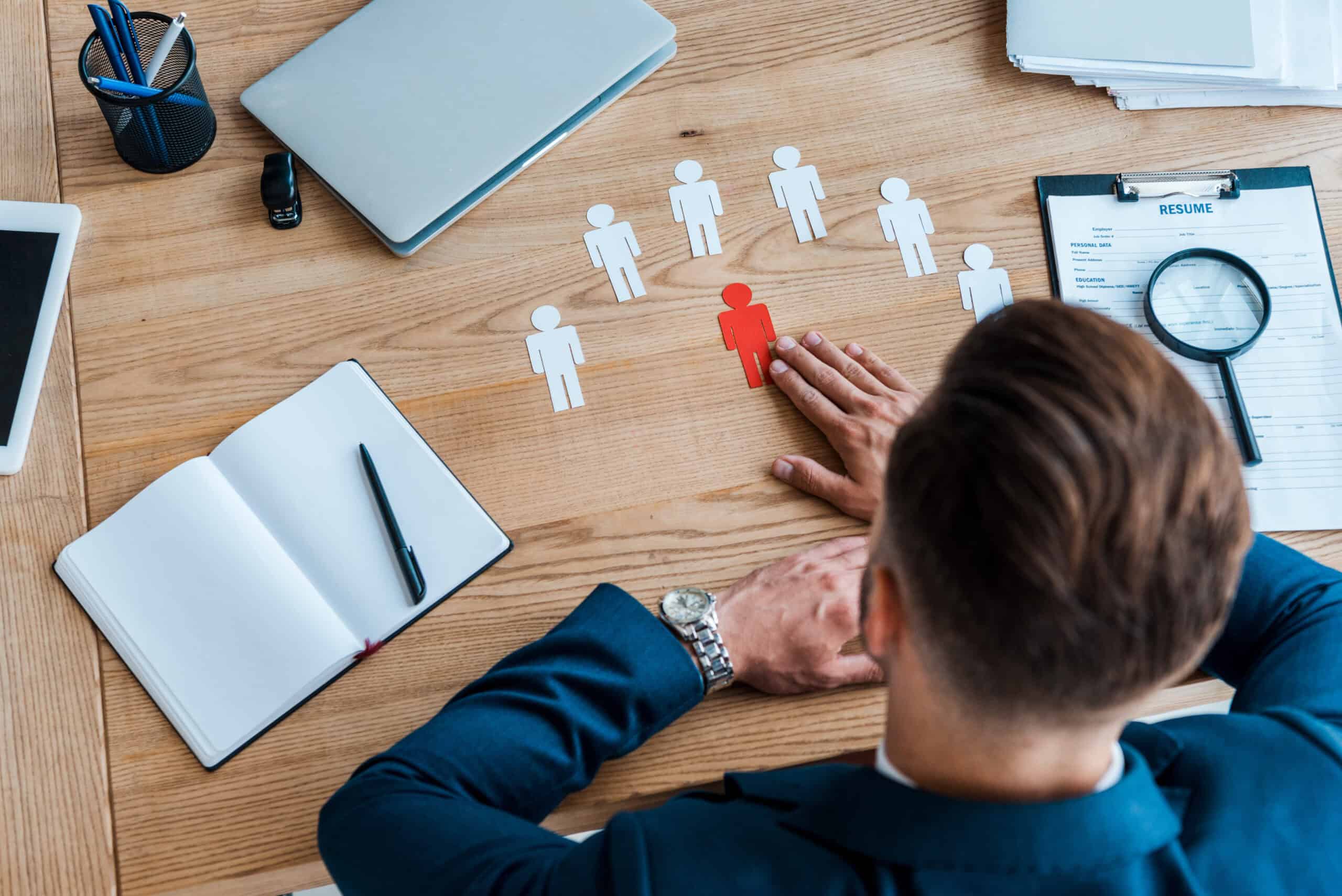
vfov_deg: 27.0
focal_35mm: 50
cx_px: 671
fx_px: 1865
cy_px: 448
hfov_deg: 39.6
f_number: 4
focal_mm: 50
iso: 320
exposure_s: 1/160
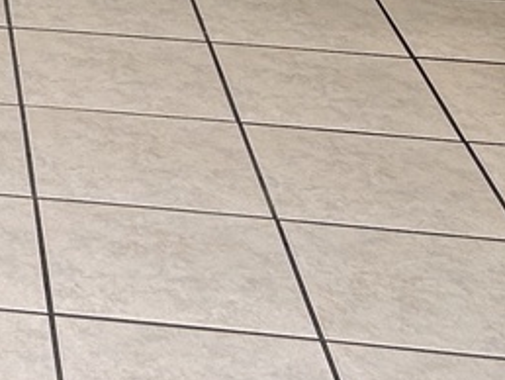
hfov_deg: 12.3
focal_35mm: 145
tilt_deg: -6.4
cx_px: -450
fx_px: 2117
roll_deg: -0.2
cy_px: -572
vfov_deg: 9.1
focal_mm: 5.7
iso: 64
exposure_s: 1/60
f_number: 1.5
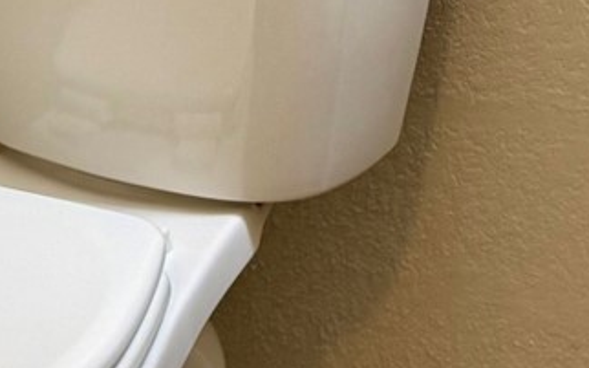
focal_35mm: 162
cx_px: 130
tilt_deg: -16.8
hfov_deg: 12.9
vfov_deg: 7.9
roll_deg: +4.1
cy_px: -269
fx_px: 2600
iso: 125
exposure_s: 1/60
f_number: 1.78
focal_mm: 6.76
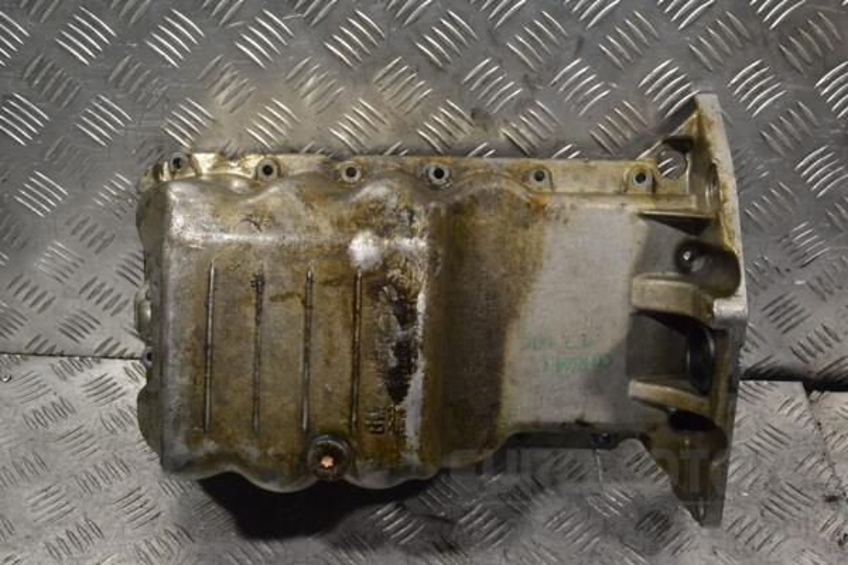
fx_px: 919
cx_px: 424
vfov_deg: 34.2
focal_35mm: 39
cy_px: 282
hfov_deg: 49.6
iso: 3200
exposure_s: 1/320
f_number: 9
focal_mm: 26
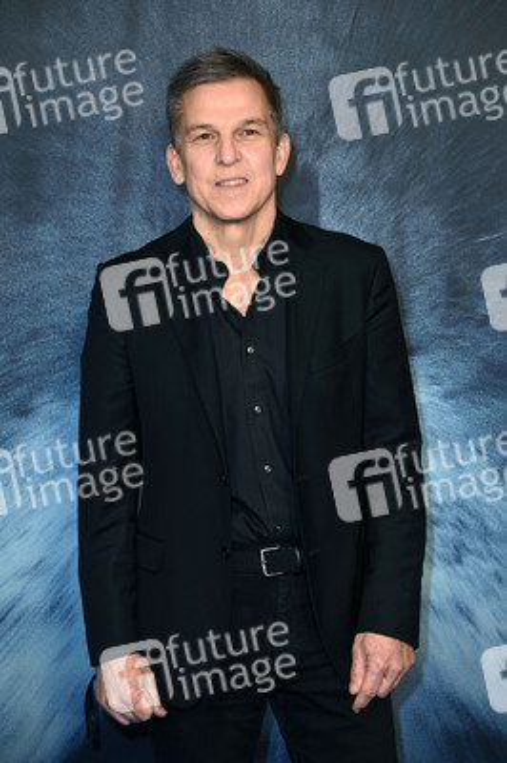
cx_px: 254
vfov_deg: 20.4
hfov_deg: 13.7
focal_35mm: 100
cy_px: 382
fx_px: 2116
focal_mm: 100
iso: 1600
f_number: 6.3
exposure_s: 1/250
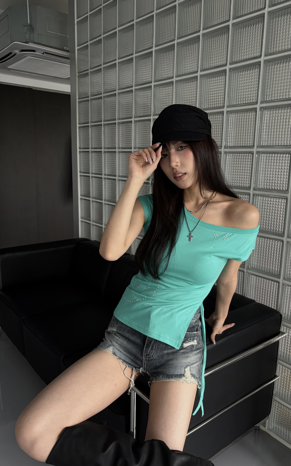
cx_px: 154
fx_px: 355
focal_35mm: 28
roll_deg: -2.1
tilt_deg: -10.4
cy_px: 232
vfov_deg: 66.5
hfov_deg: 44.5
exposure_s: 1/60
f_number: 1.6
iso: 160
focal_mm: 5.96
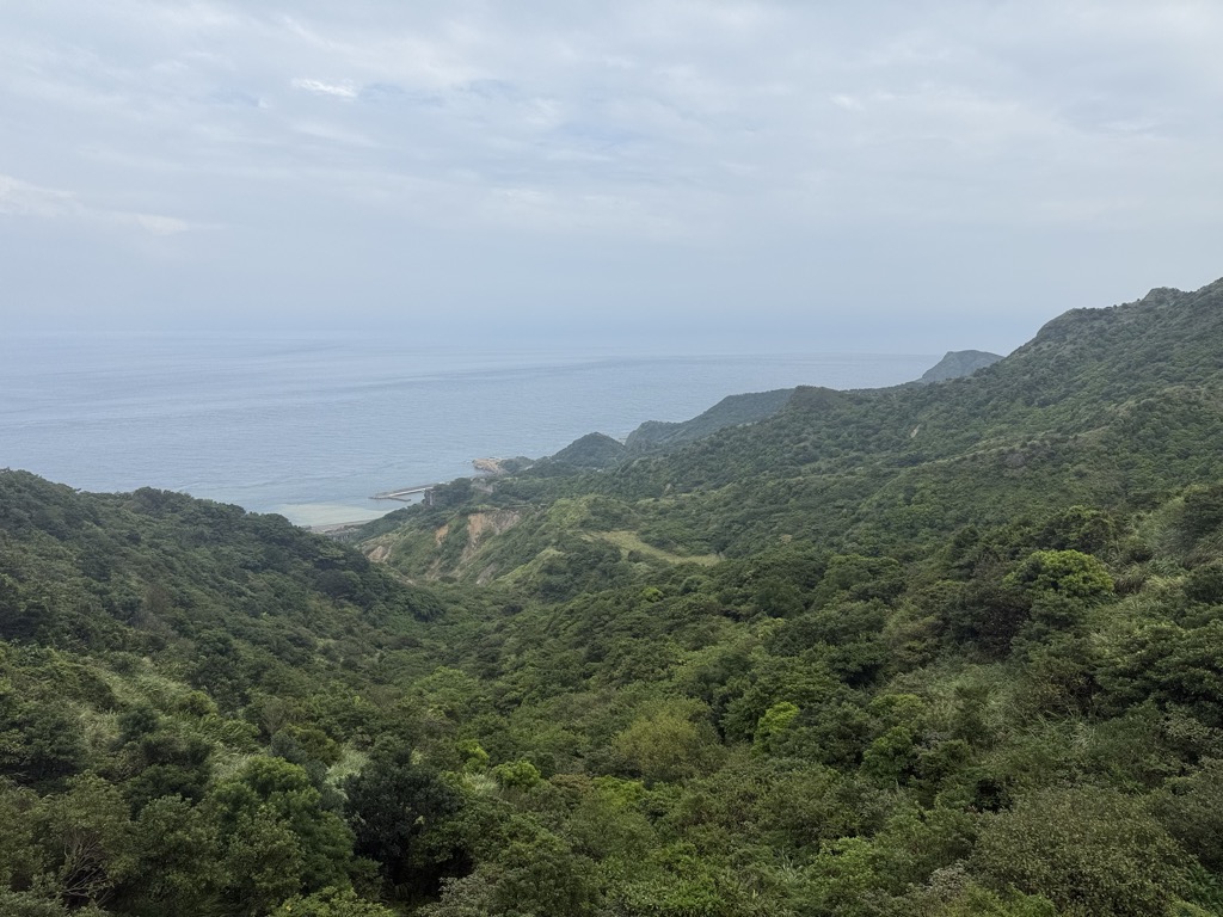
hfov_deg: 71.6
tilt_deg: -8.0
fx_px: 848
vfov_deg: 56.8
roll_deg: -0.1
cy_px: 458
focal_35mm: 24
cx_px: 612
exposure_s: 1/5319
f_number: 1.78
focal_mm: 6.76
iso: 80
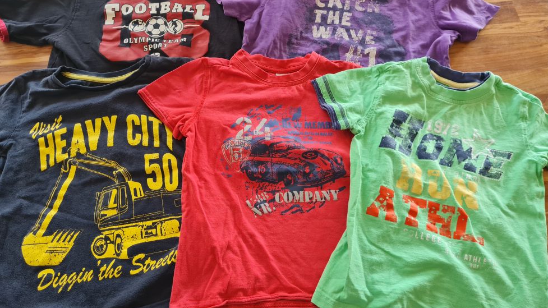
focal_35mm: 29
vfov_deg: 40.1
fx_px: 421
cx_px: 271
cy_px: 136
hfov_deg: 66.1
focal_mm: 5.4
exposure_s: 1/100
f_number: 1.8
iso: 320
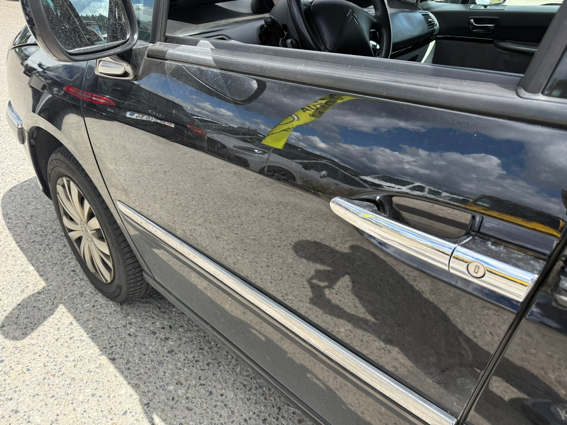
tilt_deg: -29.8
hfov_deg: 71.6
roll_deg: -1.6
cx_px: 284
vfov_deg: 56.8
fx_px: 393
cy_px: 212
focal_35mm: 24
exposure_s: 1/2299
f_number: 1.78
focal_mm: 6.76
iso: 100
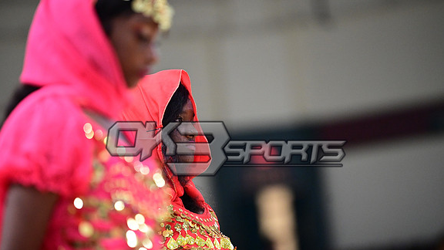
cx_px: 222
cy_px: 143
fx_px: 2484
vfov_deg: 5.8
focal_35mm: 211
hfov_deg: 10.2
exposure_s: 1/1000
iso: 6400
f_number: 3.2
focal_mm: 200
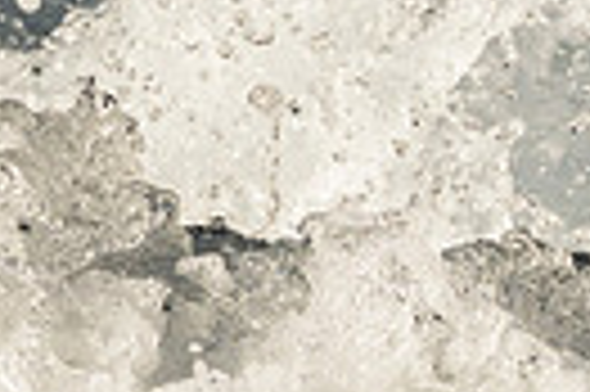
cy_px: 534
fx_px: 19560
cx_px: 1257
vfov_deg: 1.1
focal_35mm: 1195
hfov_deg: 1.7
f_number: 8
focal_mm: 180
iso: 200
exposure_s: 1/1000
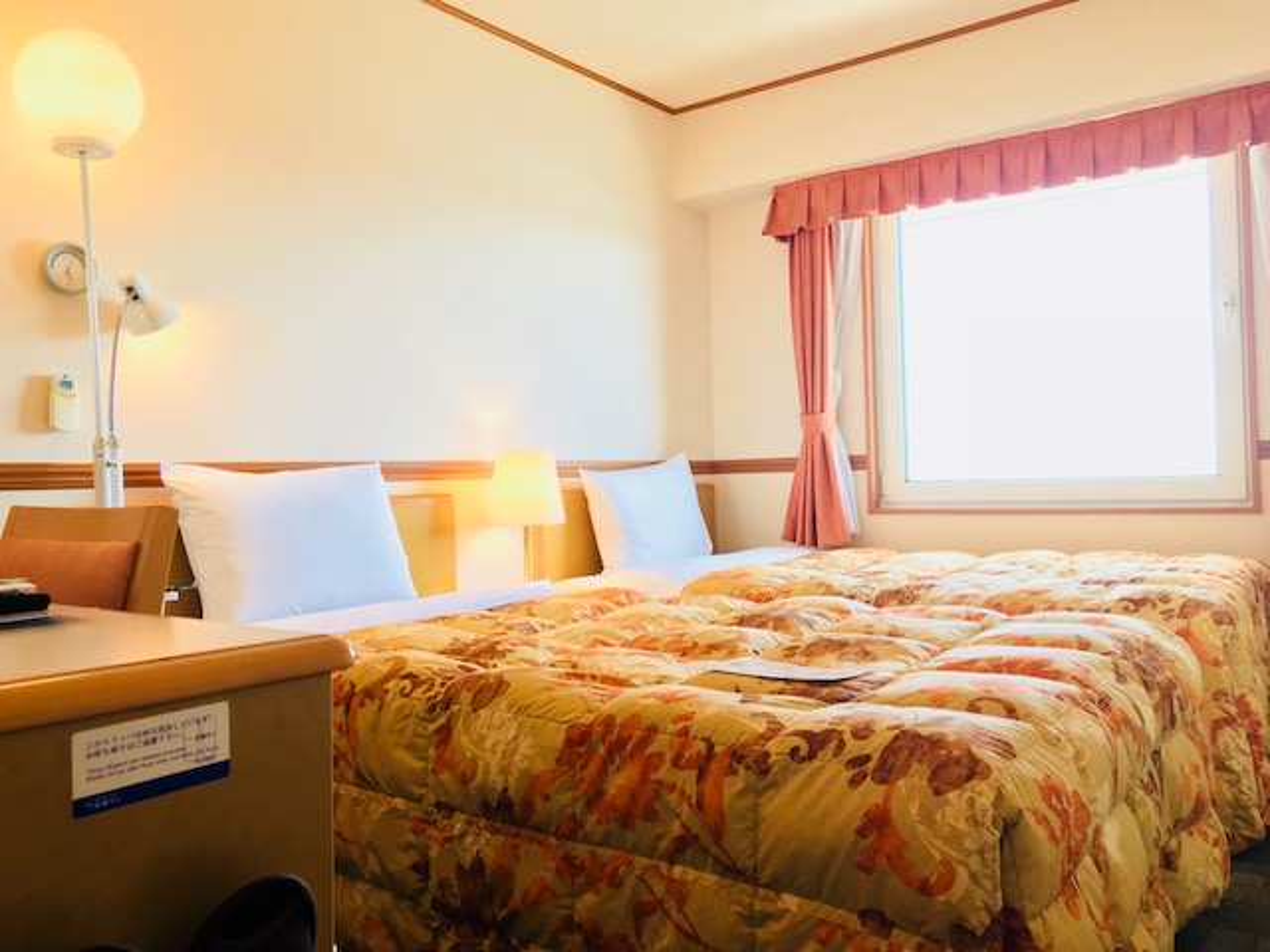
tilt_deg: +0.8
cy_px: 476
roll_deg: +1.7
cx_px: 635
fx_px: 1027
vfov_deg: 49.7
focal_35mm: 28
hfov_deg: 63.4
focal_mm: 3.99
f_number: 1.8
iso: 25
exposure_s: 1/60
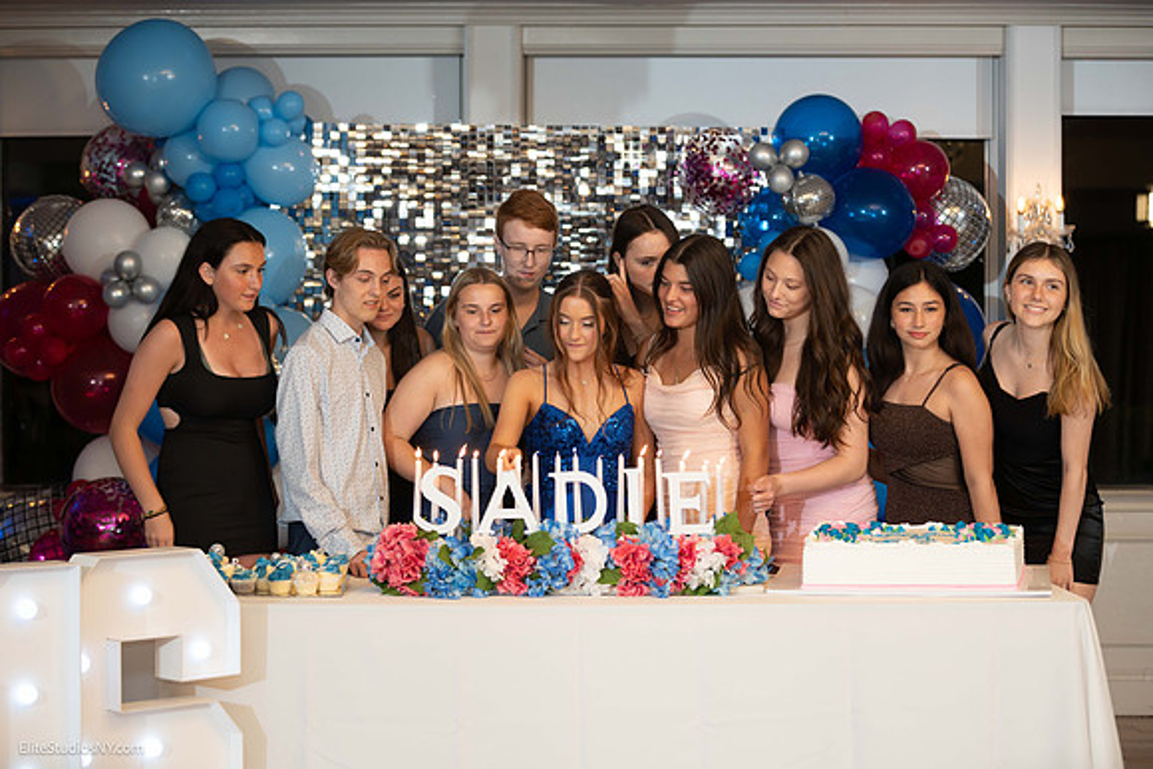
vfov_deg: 16.1
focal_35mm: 85
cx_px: 576
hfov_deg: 23.9
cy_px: 384
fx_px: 2723
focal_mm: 85
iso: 800
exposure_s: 1/125
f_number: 2.8
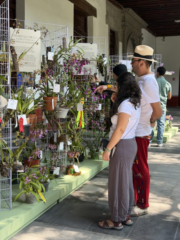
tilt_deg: -5.0
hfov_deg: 30.3
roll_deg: -1.2
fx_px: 333
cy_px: 120
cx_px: 90
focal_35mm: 48
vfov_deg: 39.7
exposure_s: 1/146
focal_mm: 6.76
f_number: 1.78
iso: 100
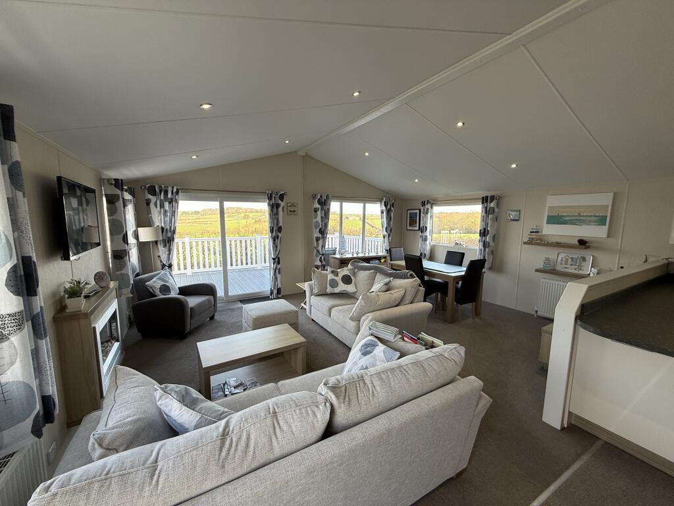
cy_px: 253
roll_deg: -0.7
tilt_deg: -7.5
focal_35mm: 14
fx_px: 273
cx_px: 337
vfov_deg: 85.7
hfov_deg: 102.1
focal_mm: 2.22
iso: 64
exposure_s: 1/125
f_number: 2.2
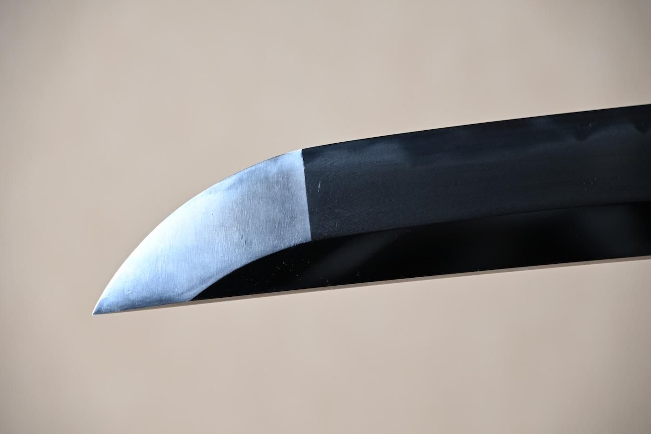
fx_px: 2983
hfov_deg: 12.5
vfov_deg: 8.3
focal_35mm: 165
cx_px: 326
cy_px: 217
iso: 100
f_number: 6
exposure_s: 1
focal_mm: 110
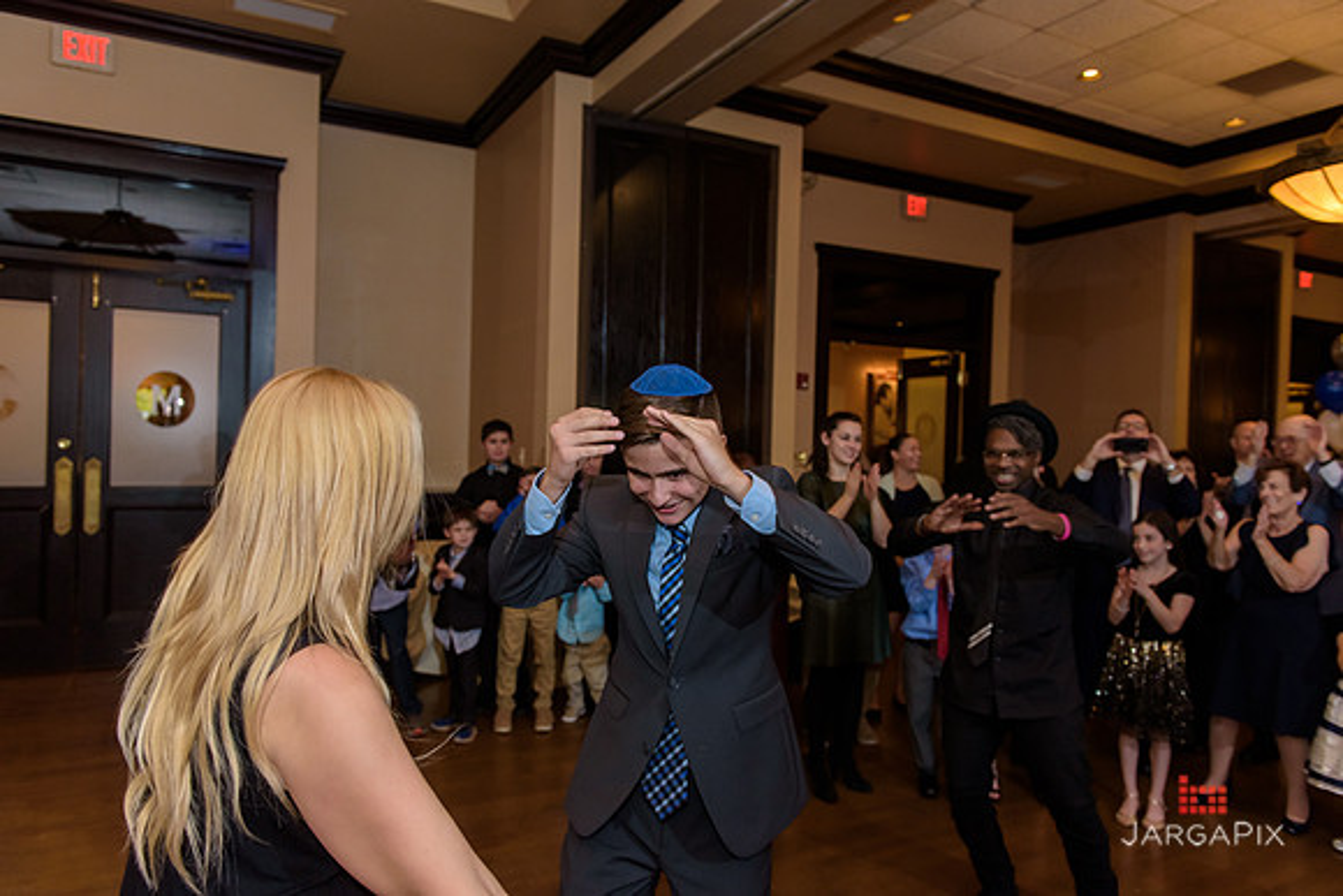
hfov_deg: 73.7
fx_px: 896
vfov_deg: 53.2
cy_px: 448
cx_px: 672
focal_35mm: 24
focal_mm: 24
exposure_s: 1/125
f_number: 3.2
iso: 1600
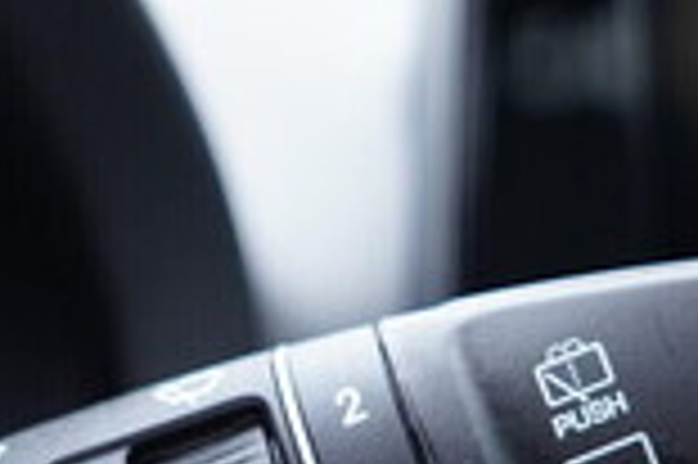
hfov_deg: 16.0
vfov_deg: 10.6
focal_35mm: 128
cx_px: 297
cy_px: 444
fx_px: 2479
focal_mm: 24
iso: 400
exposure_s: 1/40
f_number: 2.8
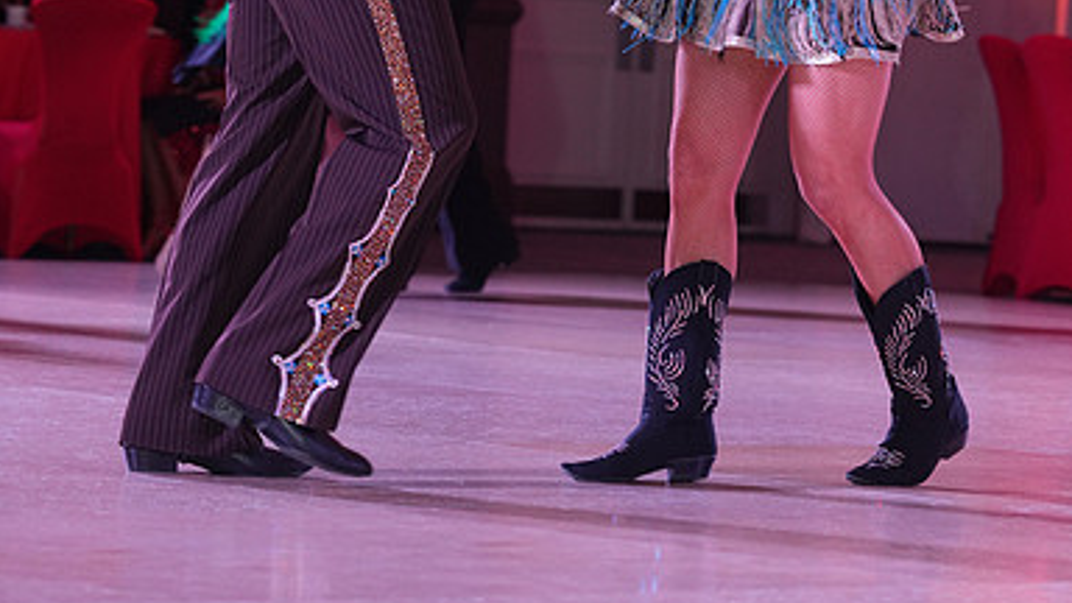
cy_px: -134
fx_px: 5571
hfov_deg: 11.0
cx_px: 537
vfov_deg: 6.2
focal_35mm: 196
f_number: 5
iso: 1600
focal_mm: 124
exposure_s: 1/200
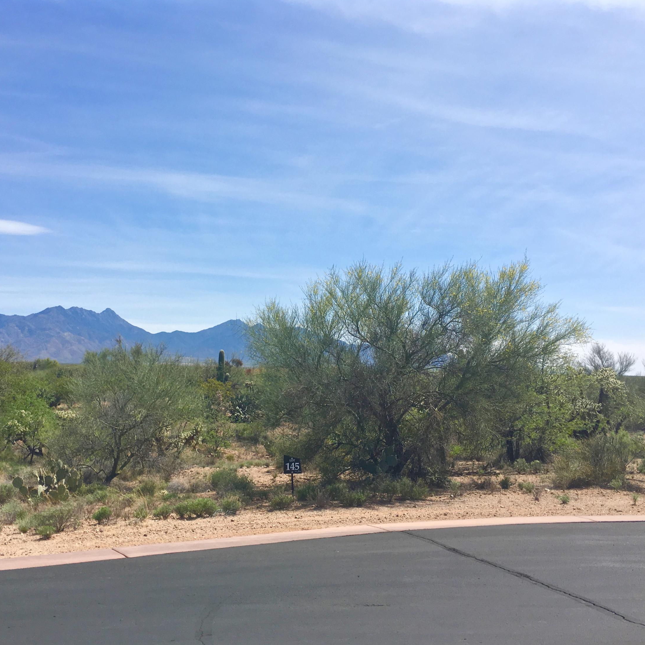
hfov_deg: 47.1
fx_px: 738
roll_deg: +0.3
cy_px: 327
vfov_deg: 47.2
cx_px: 283
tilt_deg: +3.2
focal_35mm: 35
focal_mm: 4.15
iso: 25
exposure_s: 1/2198
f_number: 2.2
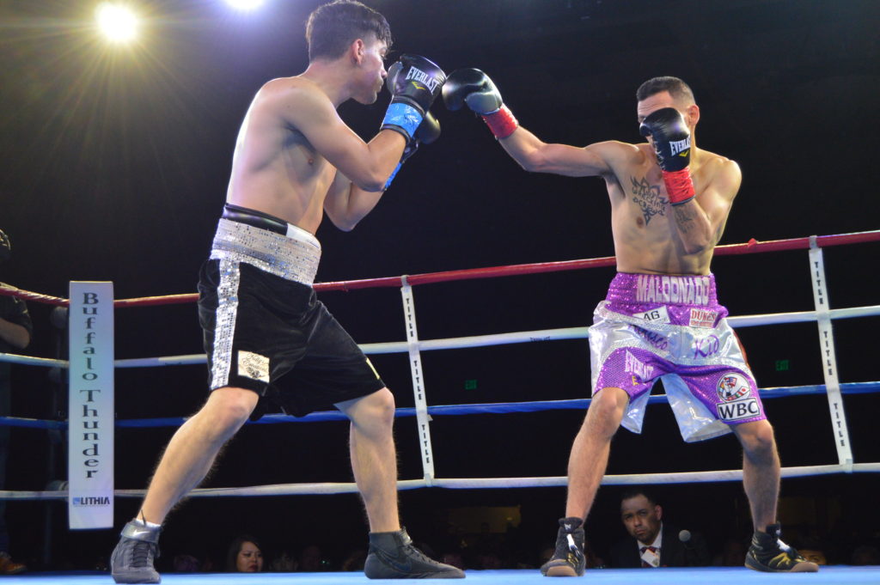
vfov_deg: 22.6
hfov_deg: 33.4
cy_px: 292
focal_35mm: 60
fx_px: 1465
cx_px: 440
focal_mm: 40
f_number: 5
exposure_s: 1/500
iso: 1250
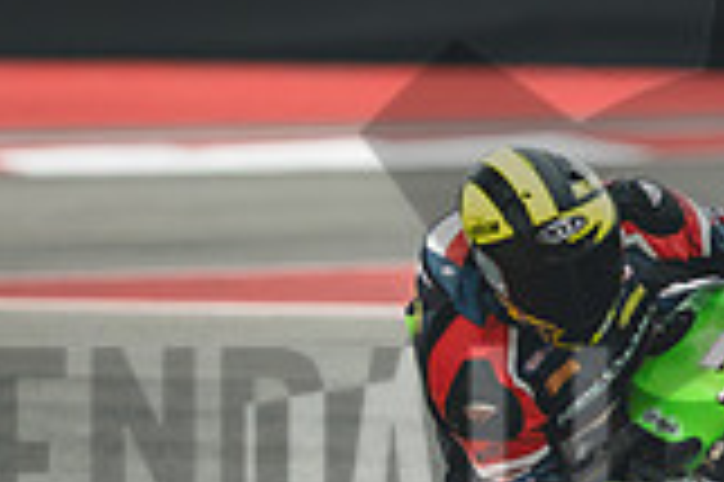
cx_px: 796
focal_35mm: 1084
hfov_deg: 1.9
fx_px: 21778
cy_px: 475
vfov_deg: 1.3
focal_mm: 200
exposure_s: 1/2500
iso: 640
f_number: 2
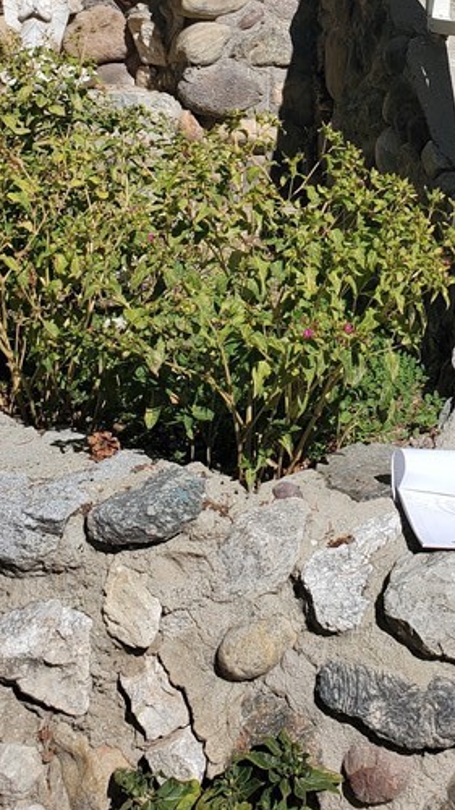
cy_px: 47
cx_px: 466
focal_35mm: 58
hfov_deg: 20.0
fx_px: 1245
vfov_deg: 33.7
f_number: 2.4
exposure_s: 1/3204
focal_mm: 4.3
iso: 50
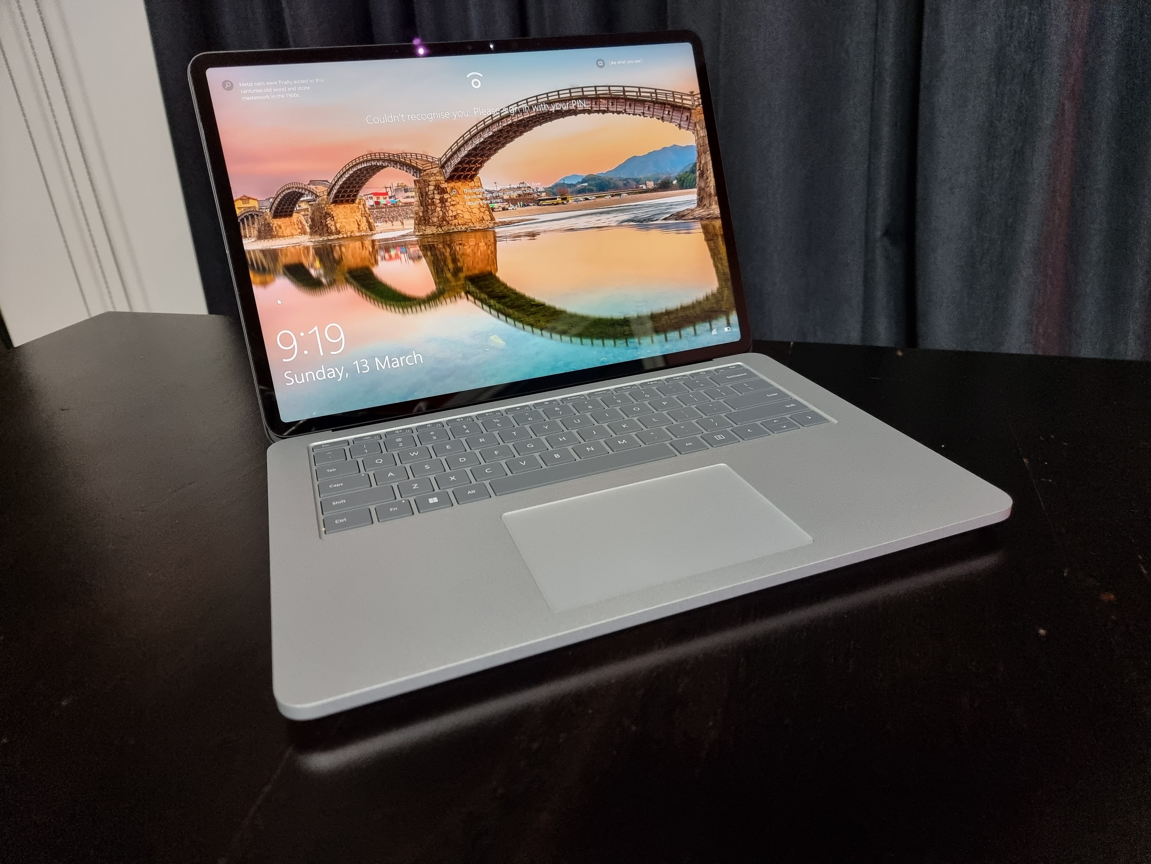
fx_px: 798
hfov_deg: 71.6
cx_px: 576
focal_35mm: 24
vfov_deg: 56.8
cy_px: 432
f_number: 1.8
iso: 500
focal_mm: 6.7
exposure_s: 1/45
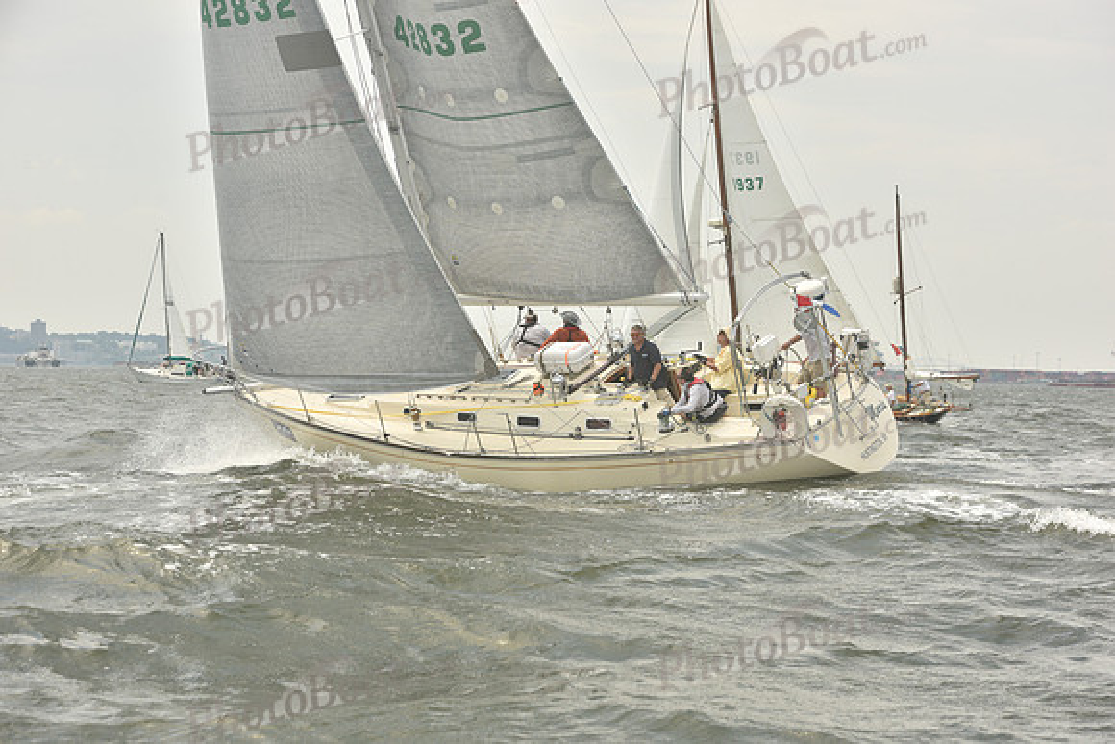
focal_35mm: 85
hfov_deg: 23.9
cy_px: 372
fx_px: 2633
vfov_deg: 16.1
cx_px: 558
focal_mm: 85
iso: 250
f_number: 7.1
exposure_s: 1/800
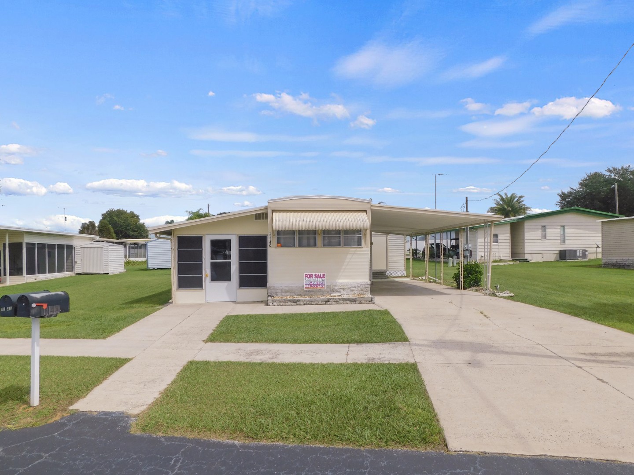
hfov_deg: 73.9
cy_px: 238
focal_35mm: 23
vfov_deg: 58.9
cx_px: 317
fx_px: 421
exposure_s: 1/500
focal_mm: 4
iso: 125
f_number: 6
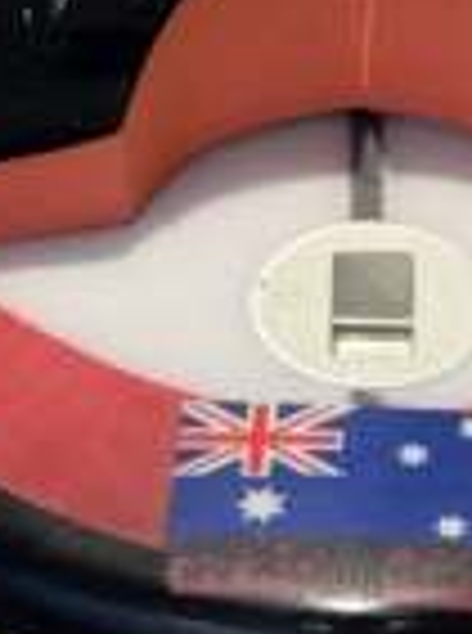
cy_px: -962
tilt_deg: -28.0
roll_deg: +0.3
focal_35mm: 273
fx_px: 4986
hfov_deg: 5.4
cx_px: 351
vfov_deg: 6.8
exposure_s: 1/121
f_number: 1.78
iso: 50
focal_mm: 6.76
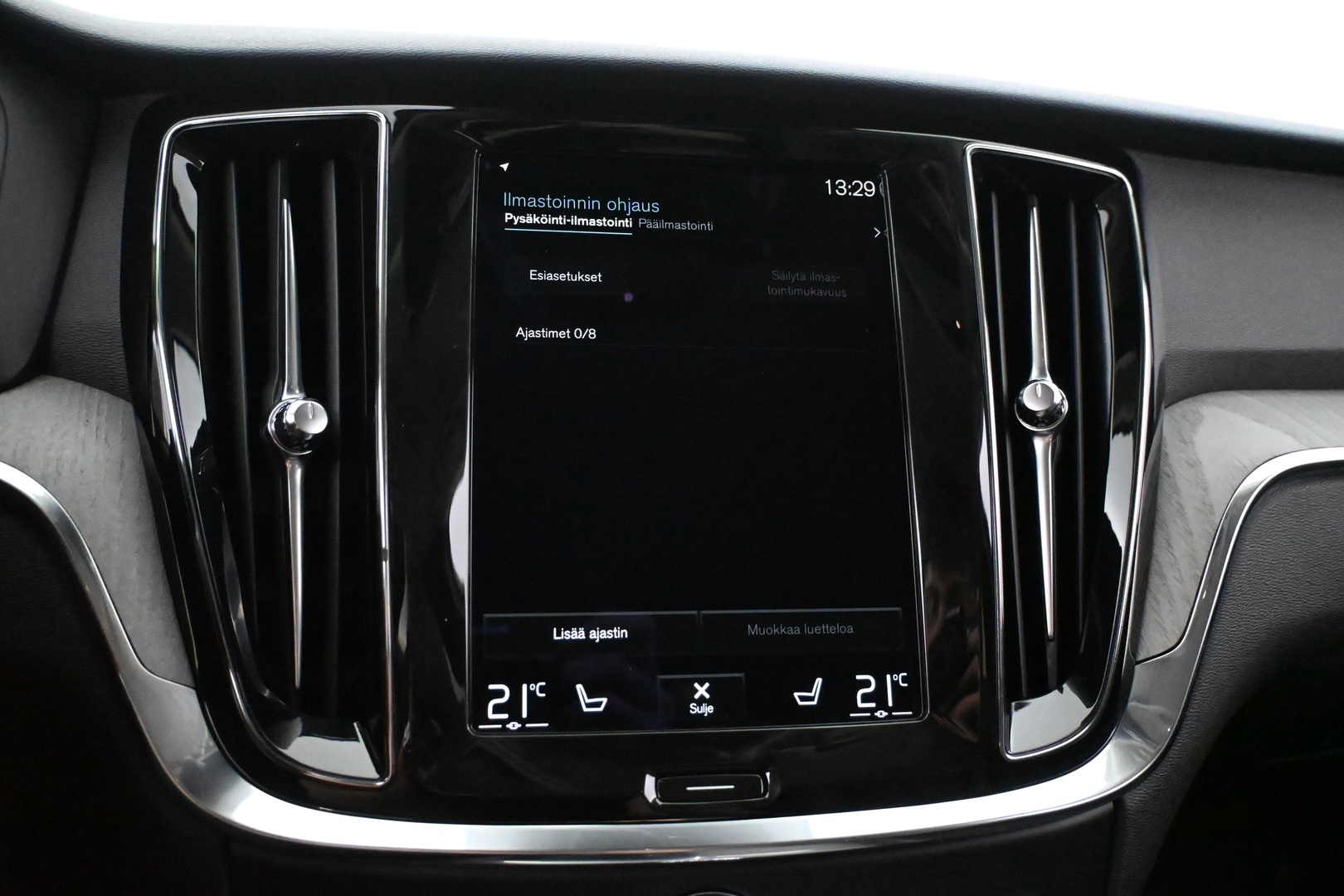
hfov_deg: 63.2
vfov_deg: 44.6
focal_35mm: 29
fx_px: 1092
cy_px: 448
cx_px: 672
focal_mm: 19.5
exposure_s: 1/60
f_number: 3.8
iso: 12800
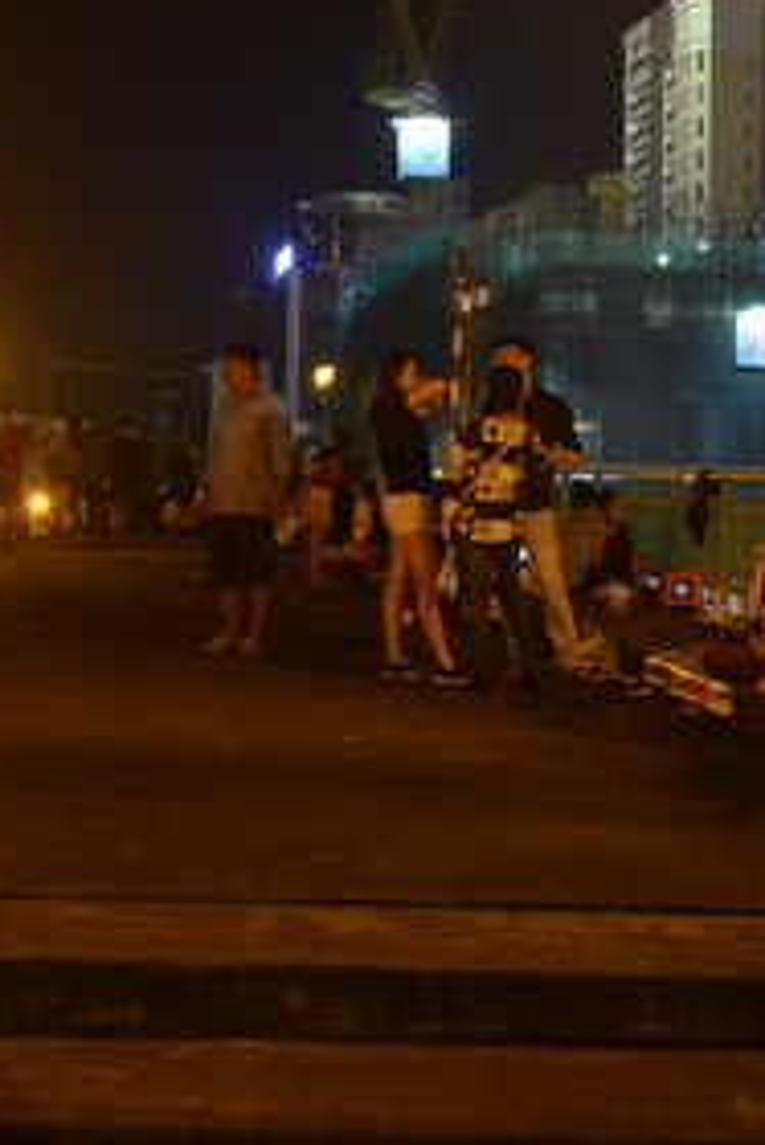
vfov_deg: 24.5
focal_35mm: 82
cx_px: 278
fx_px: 2610
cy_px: 294
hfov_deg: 16.6
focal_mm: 24
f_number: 5
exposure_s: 1/10
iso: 1000
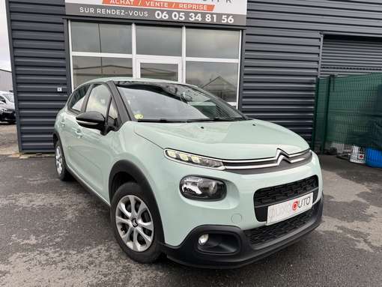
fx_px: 265
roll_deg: -0.6
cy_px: 144
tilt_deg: -9.5
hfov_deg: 71.6
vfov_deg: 56.9
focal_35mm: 24
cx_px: 191
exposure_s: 1/238
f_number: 1.78
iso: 64
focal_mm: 6.86
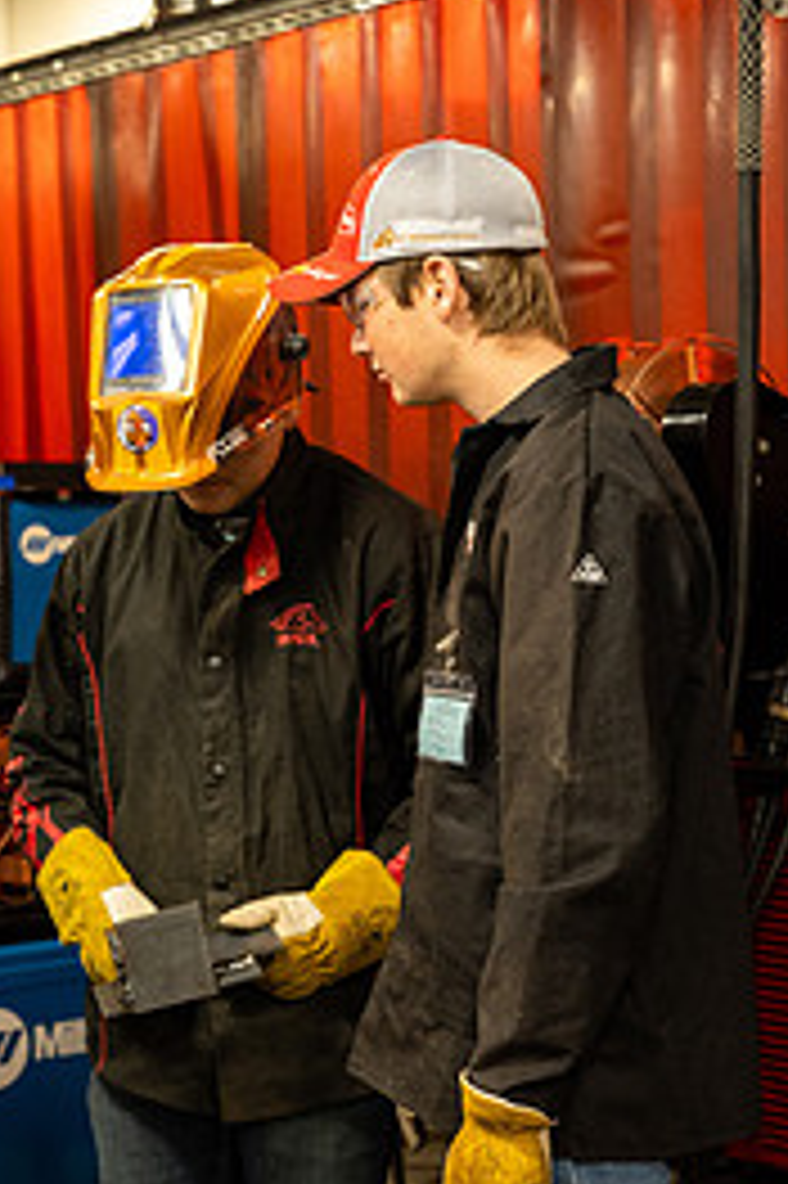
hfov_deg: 17.5
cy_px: 549
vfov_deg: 26.3
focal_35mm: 77
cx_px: 153
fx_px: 2531
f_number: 2.8
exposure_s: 1/200
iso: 640
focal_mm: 45
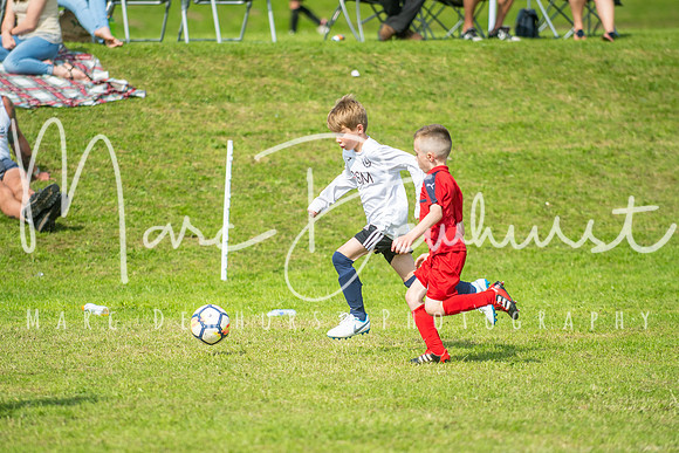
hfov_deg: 7.6
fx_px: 5093
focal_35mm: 270
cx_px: 340
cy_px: 226
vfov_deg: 5.1
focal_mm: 180
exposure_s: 1/2500
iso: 250
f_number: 3.2
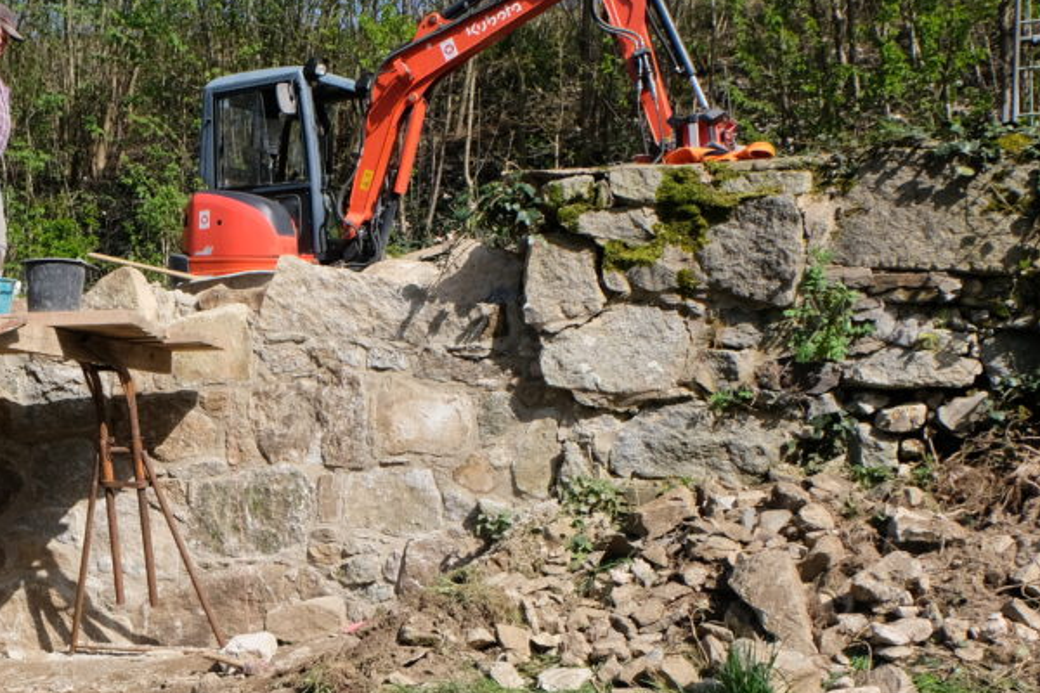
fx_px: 1387
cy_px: 419
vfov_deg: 28.0
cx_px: 142
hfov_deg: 38.8
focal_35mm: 48
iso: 400
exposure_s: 1/350
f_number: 10
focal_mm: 16
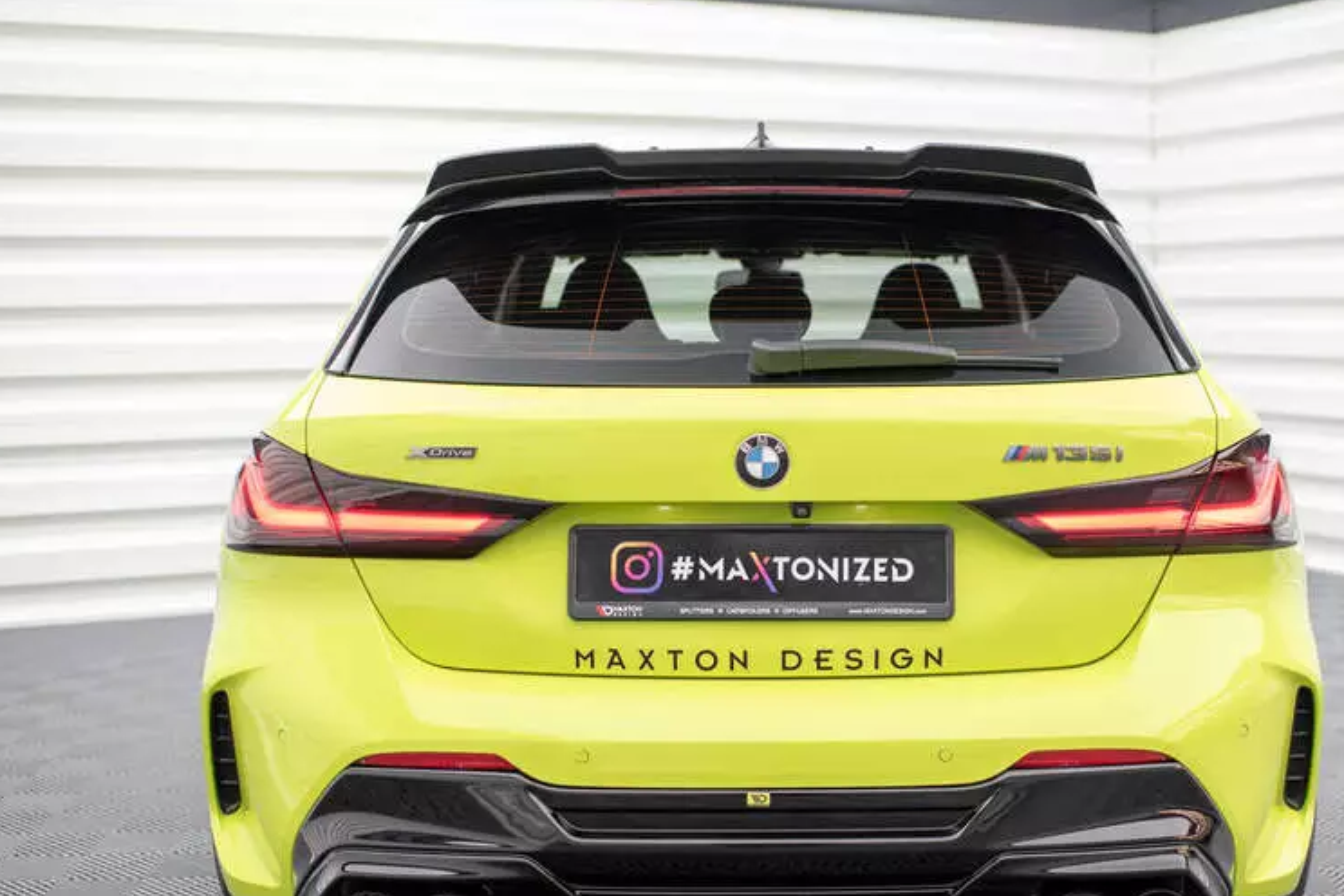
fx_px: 1792
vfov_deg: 28.0
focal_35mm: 48
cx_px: 773
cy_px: 554
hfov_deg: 41.0
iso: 640
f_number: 2.5
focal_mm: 35
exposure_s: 1/125
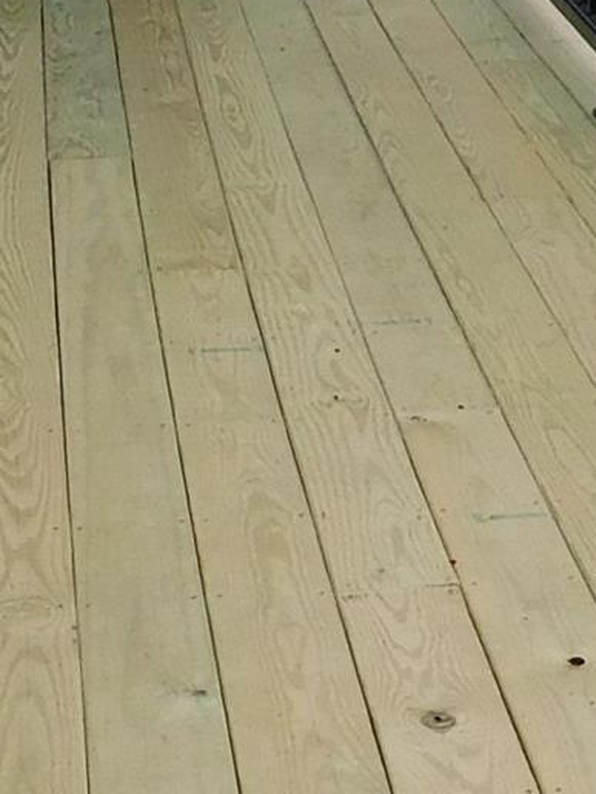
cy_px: 326
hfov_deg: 10.1
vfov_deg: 13.8
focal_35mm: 143
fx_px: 3283
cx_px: 838
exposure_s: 1/1000
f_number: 3
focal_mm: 4.1
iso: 125
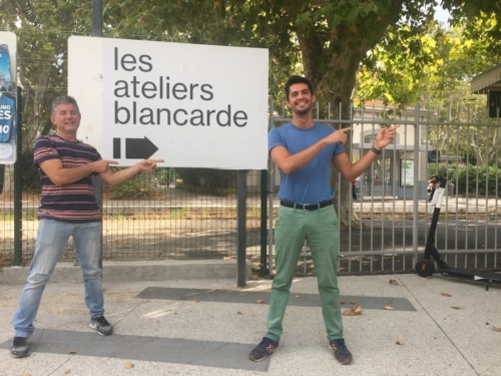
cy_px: 188
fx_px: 420
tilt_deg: -0.8
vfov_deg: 48.2
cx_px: 250
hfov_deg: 61.7
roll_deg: -0.5
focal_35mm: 29
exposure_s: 1/430
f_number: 2.2
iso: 25
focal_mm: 4.15
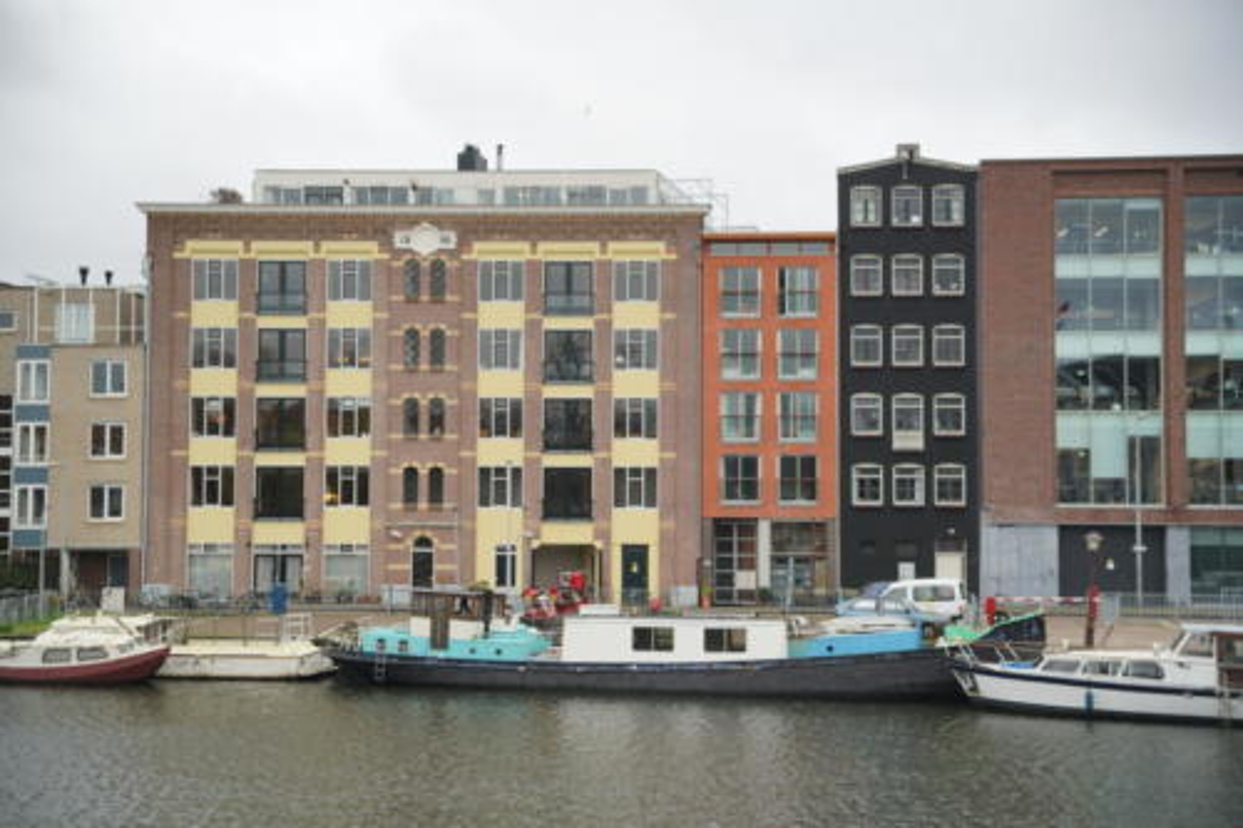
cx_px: 622
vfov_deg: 24.6
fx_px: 1898
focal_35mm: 55
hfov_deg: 36.3
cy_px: 414
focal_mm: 55
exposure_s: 1/60
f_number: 3.5
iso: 125
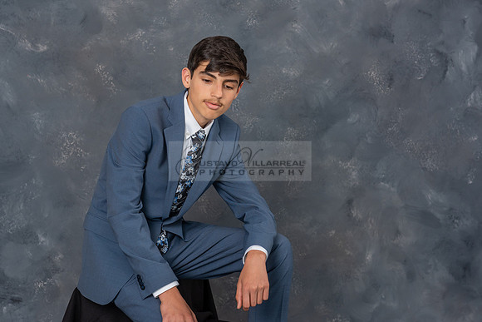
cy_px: 138
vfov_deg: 19.5
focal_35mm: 70
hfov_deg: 28.9
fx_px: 935
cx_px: 212
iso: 200
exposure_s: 1/160
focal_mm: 56
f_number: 5.6
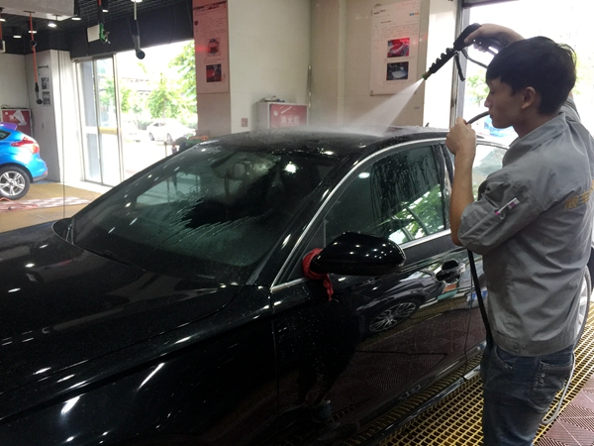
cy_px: 223
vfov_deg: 48.2
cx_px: 297
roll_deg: -1.7
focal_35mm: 29
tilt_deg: -10.3
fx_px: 498
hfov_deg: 61.7
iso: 50
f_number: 2.2
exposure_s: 1/33
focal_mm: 4.15
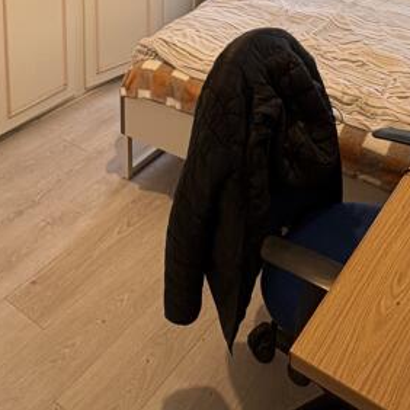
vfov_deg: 30.8
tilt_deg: -7.5
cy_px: -100
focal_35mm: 45
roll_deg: -0.4
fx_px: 603
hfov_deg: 37.6
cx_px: 201
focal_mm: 2.22
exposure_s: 1/50
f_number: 2.2
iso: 160
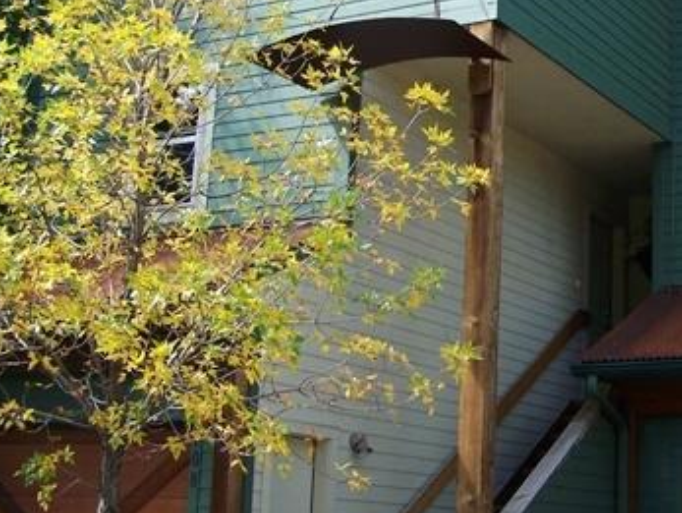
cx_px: 597
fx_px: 1381
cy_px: 110
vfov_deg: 20.8
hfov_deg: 26.9
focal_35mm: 70
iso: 80
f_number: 2.8
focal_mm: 6.3
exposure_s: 1/320
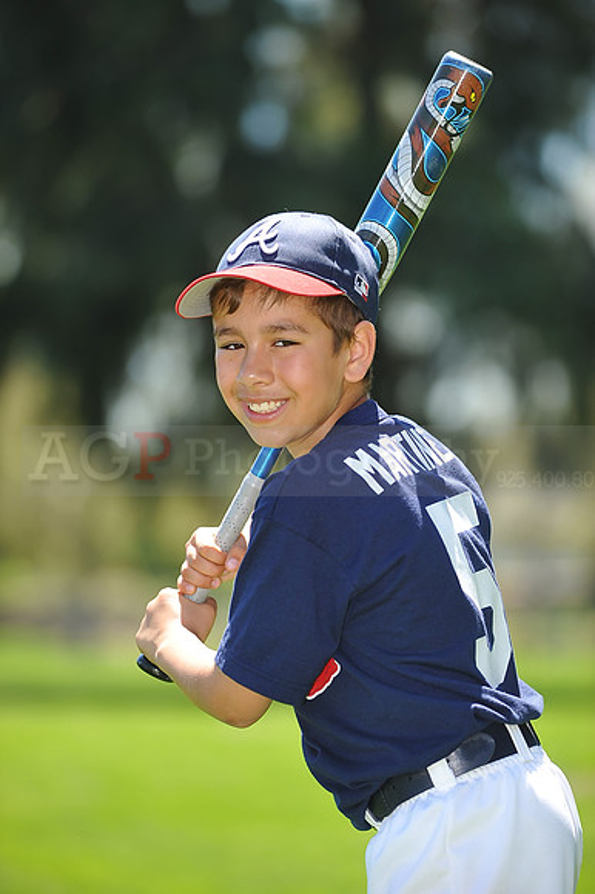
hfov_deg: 6.9
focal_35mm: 200
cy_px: 447
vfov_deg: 10.3
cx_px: 298
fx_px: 4964
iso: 200
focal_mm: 200
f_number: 4.5
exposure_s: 1/500
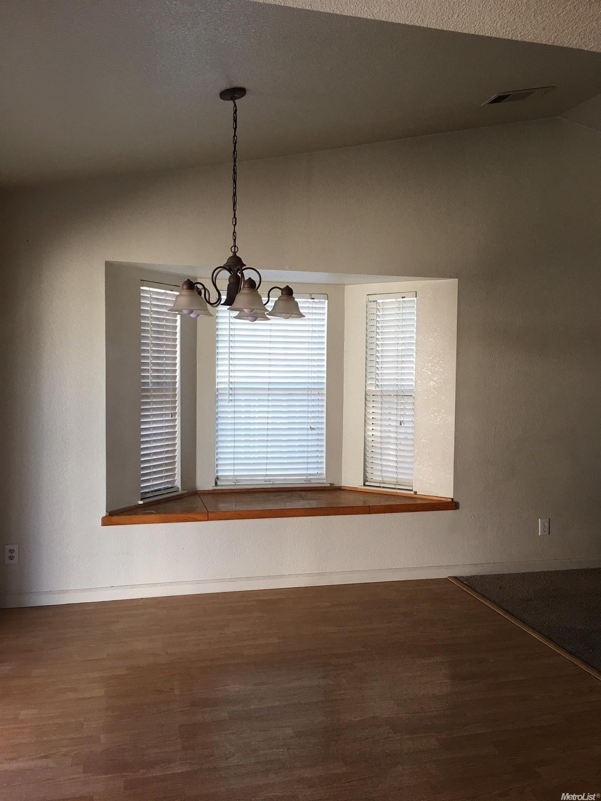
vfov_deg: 61.7
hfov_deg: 48.2
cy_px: 400
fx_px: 671
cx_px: 300
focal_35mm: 29
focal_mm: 4.15
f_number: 2.2
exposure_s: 1/30
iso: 25
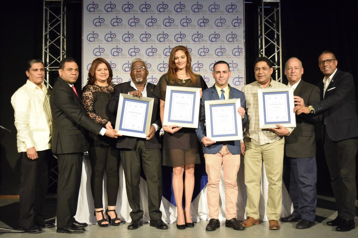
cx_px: 179
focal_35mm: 45
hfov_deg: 43.6
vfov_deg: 29.9
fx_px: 447
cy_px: 119
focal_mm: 30
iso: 6400
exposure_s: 1/125
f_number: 4.5
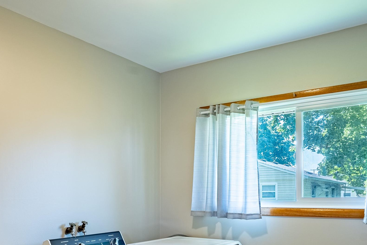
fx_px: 337
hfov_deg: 57.1
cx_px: 163
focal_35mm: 33
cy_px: 223
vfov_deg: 37.3
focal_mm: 17
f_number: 8
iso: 400
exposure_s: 1/250
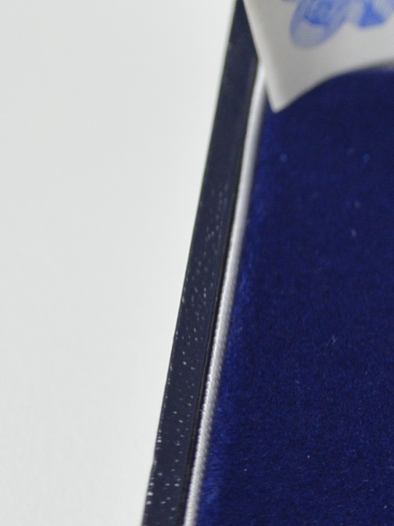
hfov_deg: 8.3
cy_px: 340
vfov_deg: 11.7
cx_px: 836
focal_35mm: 169
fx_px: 2565
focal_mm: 32
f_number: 5.6
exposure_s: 1/60
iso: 800
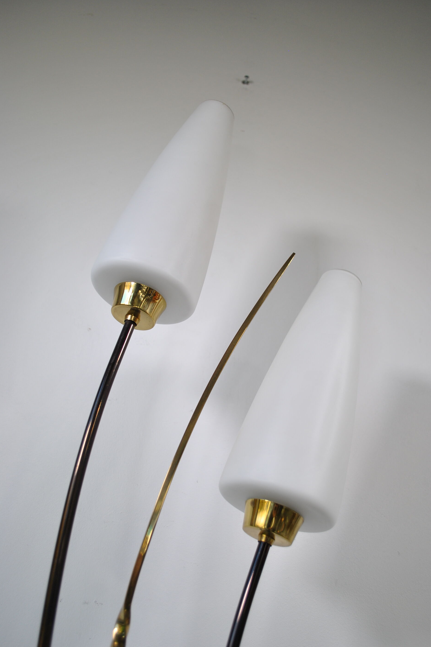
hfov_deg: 42.3
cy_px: 333
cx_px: 222
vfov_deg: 60.3
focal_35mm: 31
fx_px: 557
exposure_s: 1/200
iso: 200
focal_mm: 20
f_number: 3.8
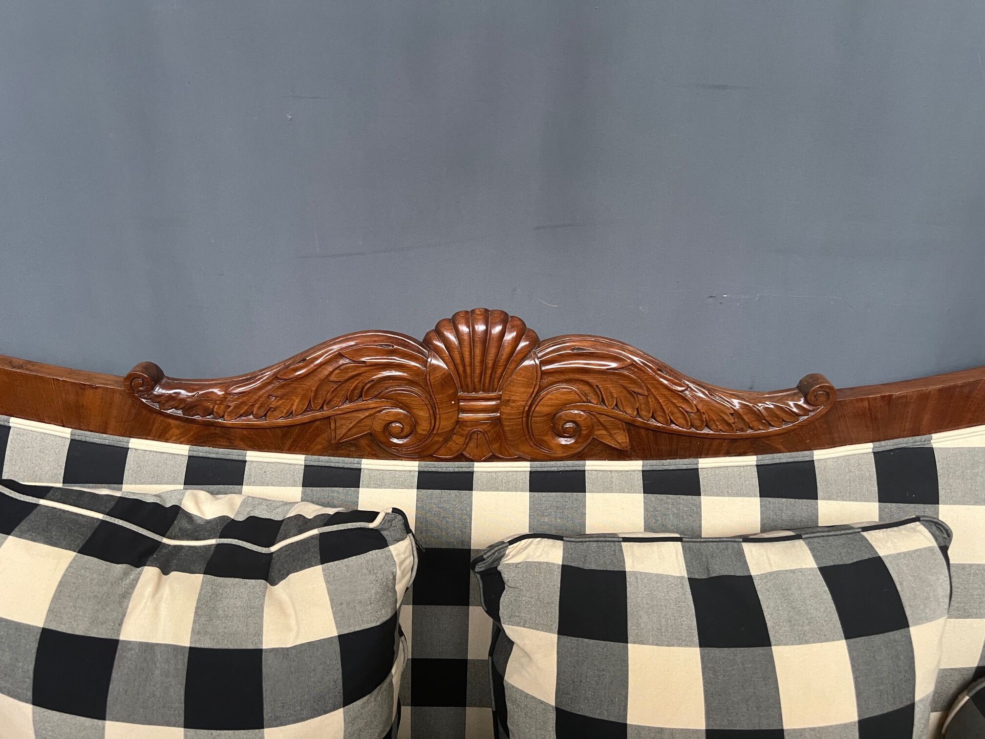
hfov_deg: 67.3
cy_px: 370
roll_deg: -1.4
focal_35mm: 26
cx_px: 492
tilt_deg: -25.6
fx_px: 740
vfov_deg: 53.1
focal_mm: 5.7
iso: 125
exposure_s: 1/68
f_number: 1.5
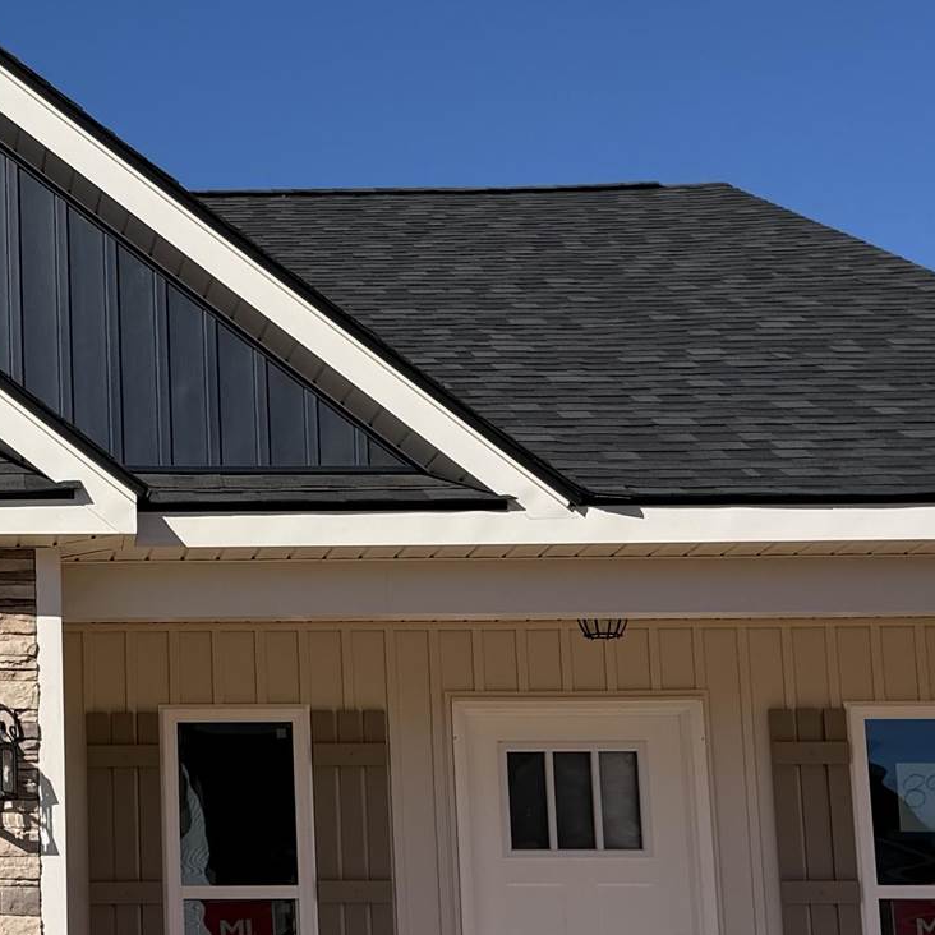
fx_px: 2720
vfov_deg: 19.5
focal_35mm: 89
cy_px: 530
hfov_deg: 18.7
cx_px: -97
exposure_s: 1/8130
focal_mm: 6.76
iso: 80
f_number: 1.78
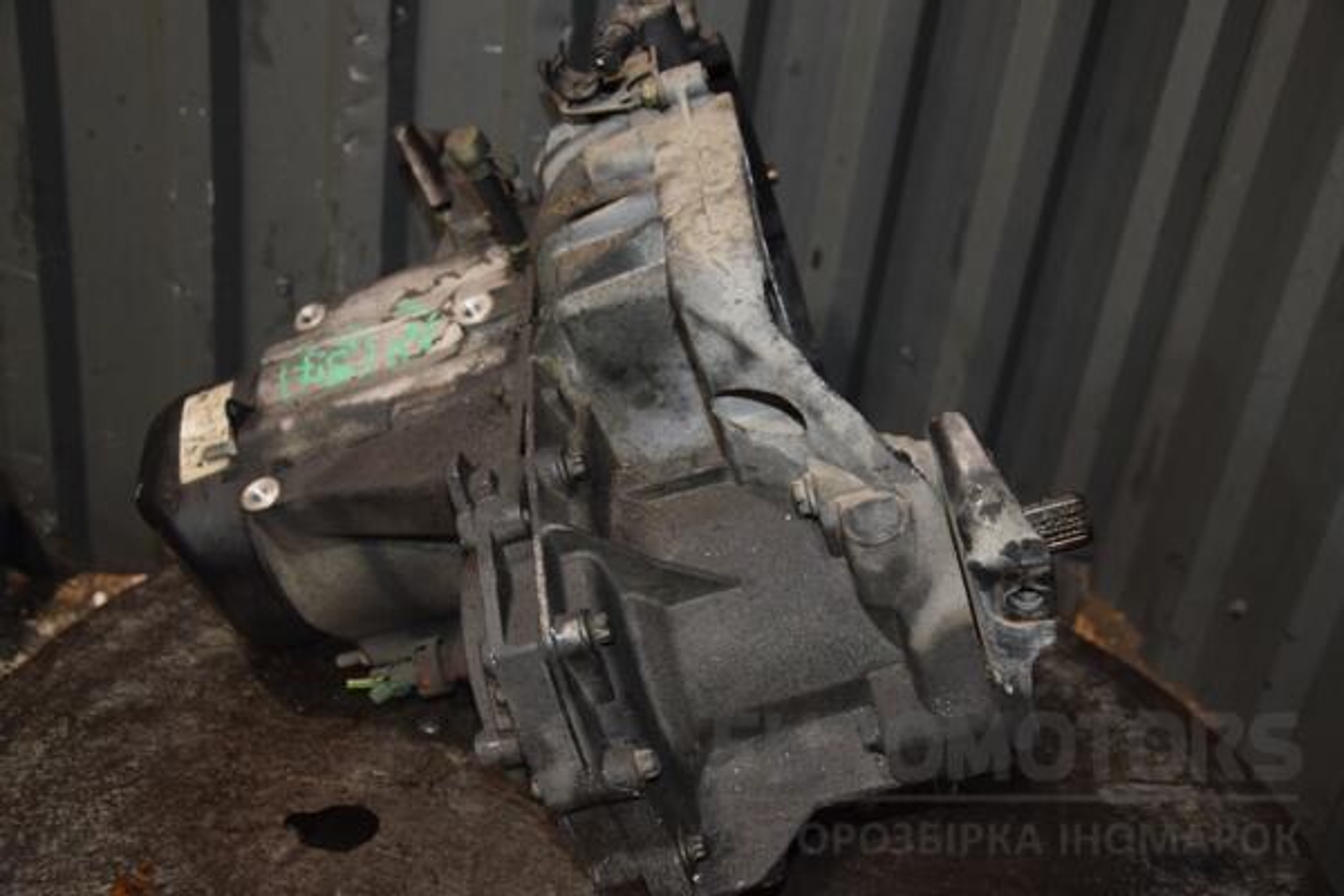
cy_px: 448
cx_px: 672
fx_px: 1400
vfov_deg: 35.5
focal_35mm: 38
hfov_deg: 51.3
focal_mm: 25
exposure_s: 1/60
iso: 800
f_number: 5
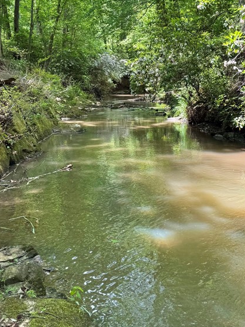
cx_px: 113
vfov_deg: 41.8
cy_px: 85
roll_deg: +1.3
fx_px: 415
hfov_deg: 32.8
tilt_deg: -0.3
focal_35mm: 44
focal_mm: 6.76
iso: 80
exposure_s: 1/417
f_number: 1.78
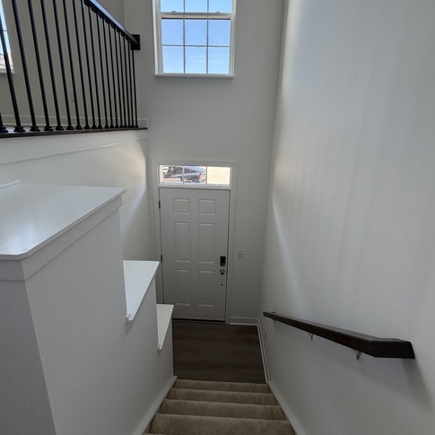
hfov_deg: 84.0
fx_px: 242
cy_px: 187
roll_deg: +0.1
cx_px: 219
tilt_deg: -14.7
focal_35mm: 17
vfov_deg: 83.5
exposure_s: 1/121
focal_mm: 2.22
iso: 125
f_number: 2.2
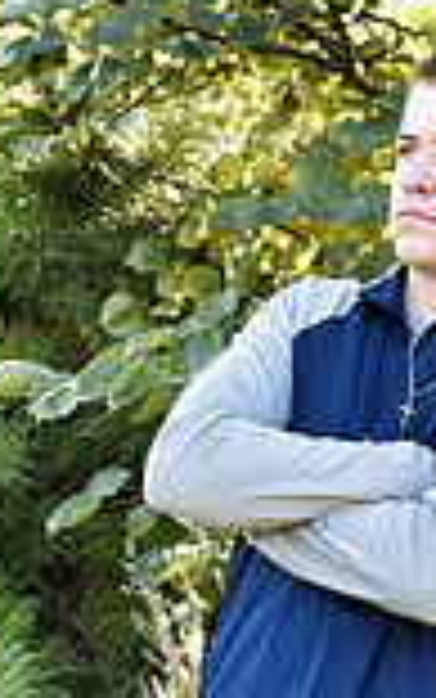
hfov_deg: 8.9
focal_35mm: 148
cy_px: 847
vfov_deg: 13.7
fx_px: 2811
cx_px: 247
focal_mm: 50
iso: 200
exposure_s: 1/80
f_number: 4.5
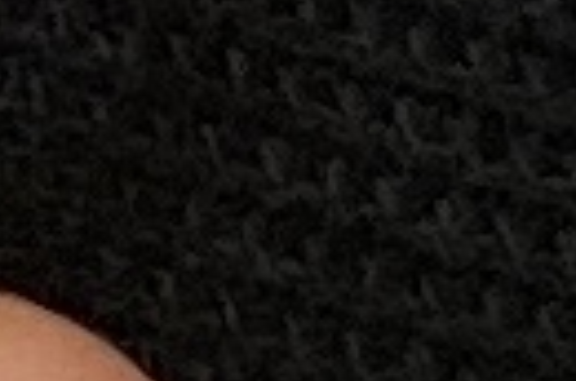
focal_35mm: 270
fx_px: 4309
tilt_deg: -15.9
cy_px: 224
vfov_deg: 5.1
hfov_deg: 7.2
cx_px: -815
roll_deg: +22.7
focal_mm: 4.25
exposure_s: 1/121
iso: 125
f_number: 1.8
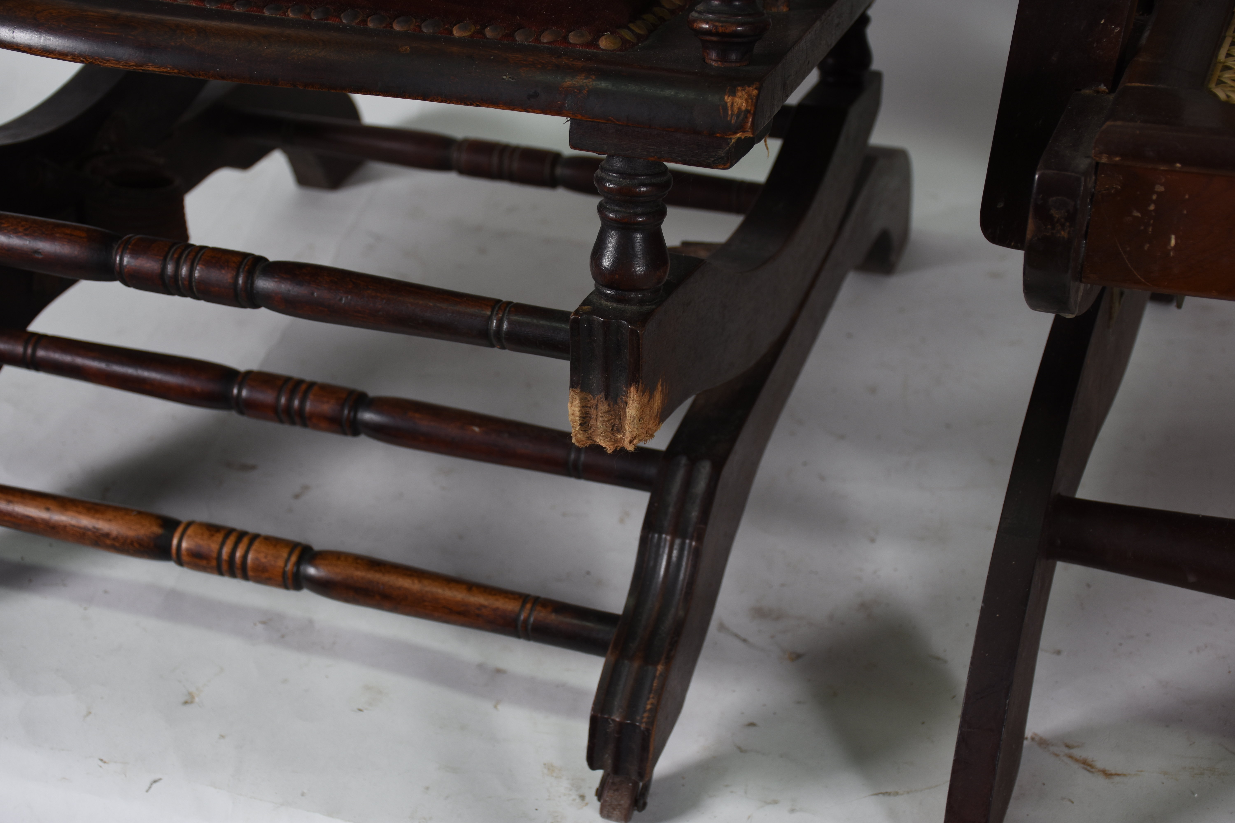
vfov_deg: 23.8
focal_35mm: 57
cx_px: 618
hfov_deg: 35.1
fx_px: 1955
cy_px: 412
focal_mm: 38
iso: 200
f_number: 5
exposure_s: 1/60
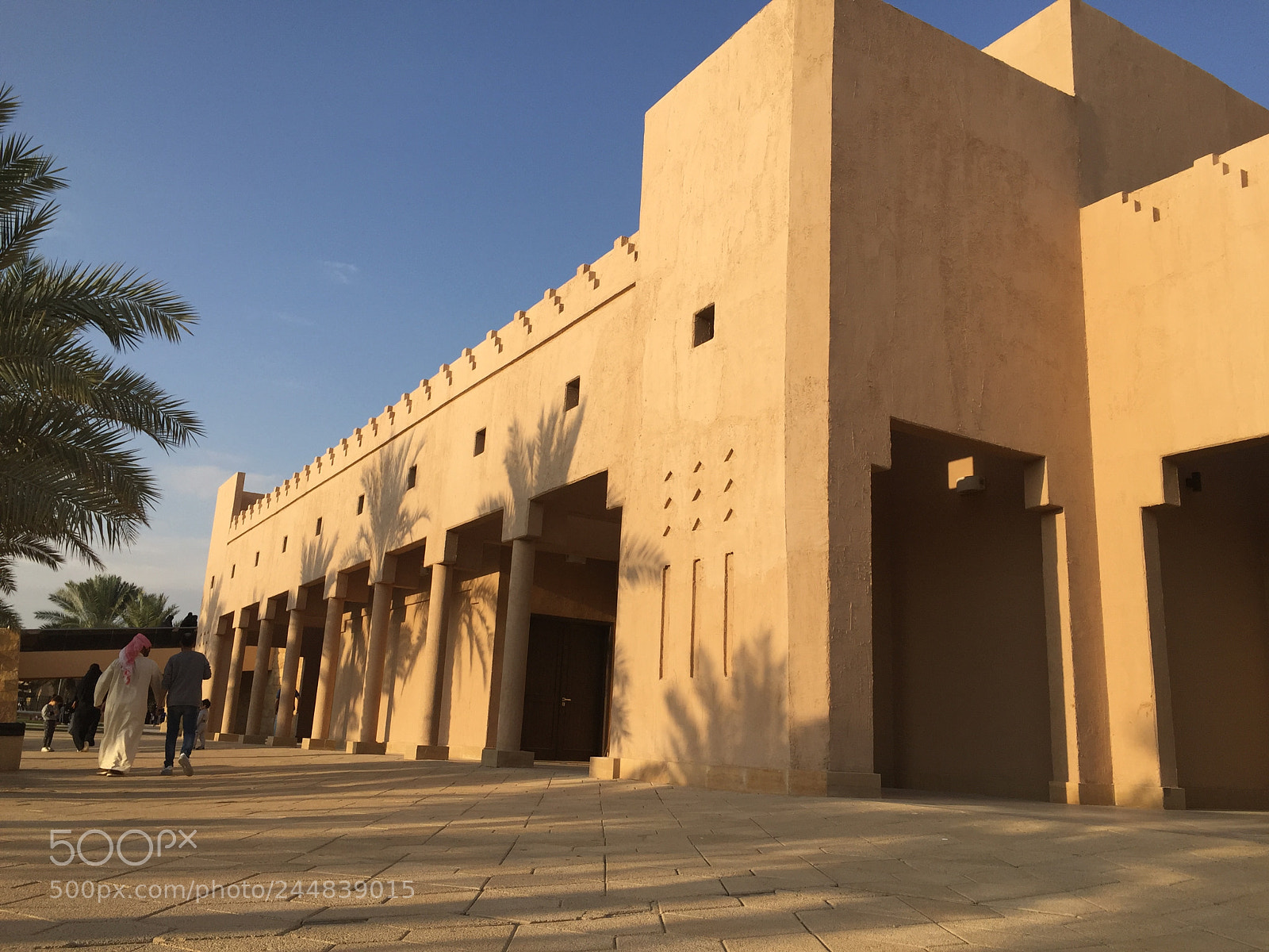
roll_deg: -1.2
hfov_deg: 61.7
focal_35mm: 29
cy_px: 476
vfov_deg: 48.2
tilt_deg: +13.5
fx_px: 1063
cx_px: 634
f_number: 2.2
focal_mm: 4.15
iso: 32
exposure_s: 1/1647
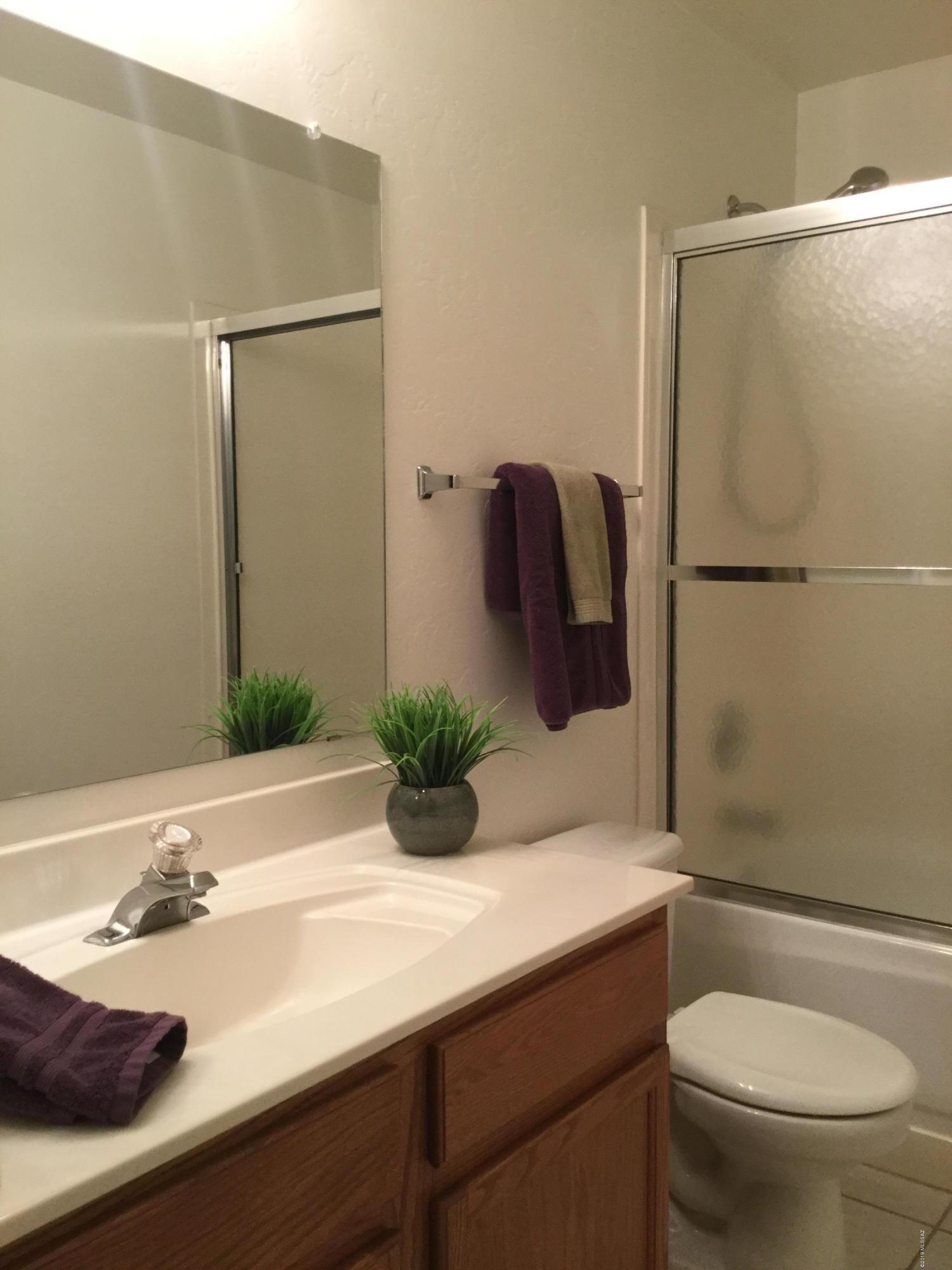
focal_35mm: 31
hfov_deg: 45.4
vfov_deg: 58.4
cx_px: 476
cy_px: 635
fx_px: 1137
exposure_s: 1/30
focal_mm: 3.3
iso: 80
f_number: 2.4
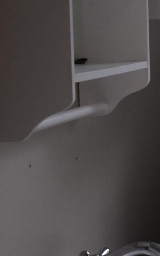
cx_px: 567
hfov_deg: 6.7
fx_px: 1166
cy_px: 113
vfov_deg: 12.5
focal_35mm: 167
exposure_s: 1/100
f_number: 5
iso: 800
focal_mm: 18
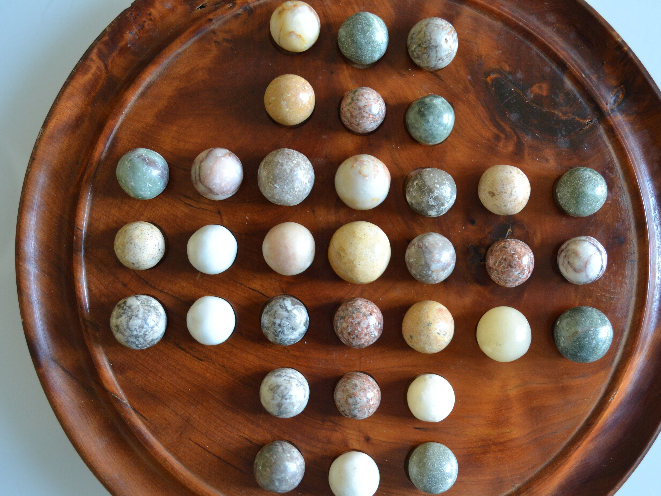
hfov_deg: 40.0
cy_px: 249
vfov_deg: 30.5
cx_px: 361
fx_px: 908
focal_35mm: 48
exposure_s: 1/15
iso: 720
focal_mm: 29
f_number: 4.5
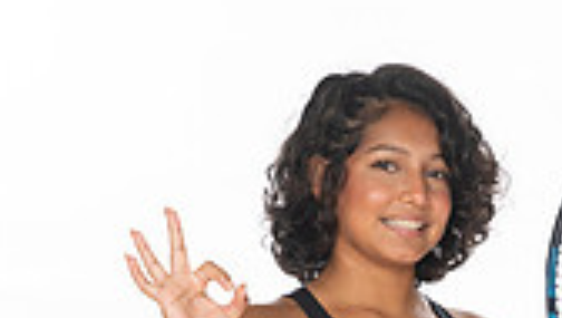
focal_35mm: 196
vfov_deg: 6.0
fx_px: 2925
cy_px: 733
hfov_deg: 11.0
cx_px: 375
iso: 800
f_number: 7.1
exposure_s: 1/320
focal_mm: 70
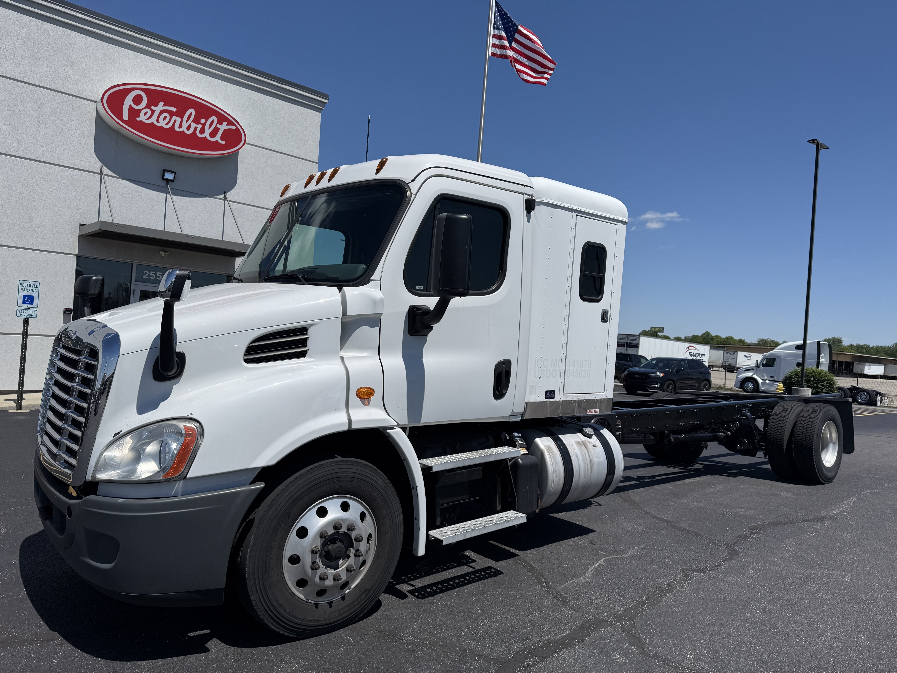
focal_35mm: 24
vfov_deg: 56.8
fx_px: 622
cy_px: 336
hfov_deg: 71.6
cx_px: 448
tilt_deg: +1.8
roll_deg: -4.6
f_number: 1.78
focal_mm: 6.76
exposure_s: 1/10309
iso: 80
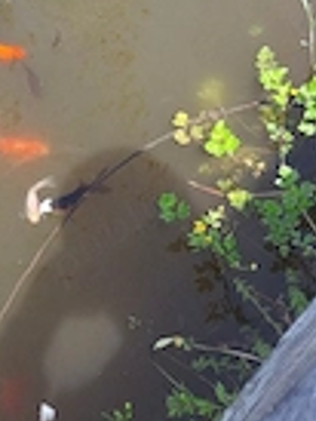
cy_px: 3
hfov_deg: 19.4
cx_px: -28
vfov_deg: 25.4
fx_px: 887
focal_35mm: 73
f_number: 1.8
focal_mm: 4.65
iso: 32
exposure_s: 1/500
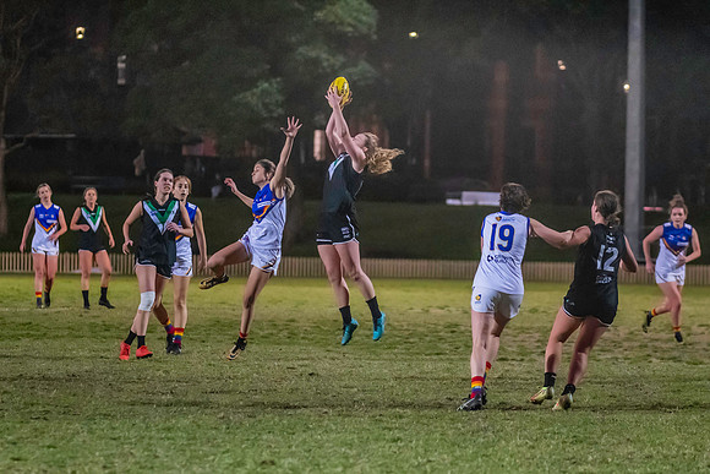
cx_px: 387
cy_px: 259
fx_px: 3736
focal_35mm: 189
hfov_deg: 10.9
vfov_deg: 7.3
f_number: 2.8
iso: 10000
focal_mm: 120
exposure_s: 1/1250
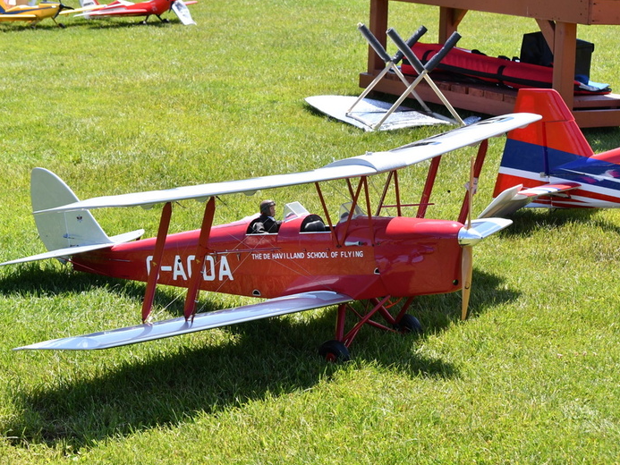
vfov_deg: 16.4
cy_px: 234
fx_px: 1612
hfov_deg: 21.8
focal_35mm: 90
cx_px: 272
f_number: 10
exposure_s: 1/800
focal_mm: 55
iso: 800
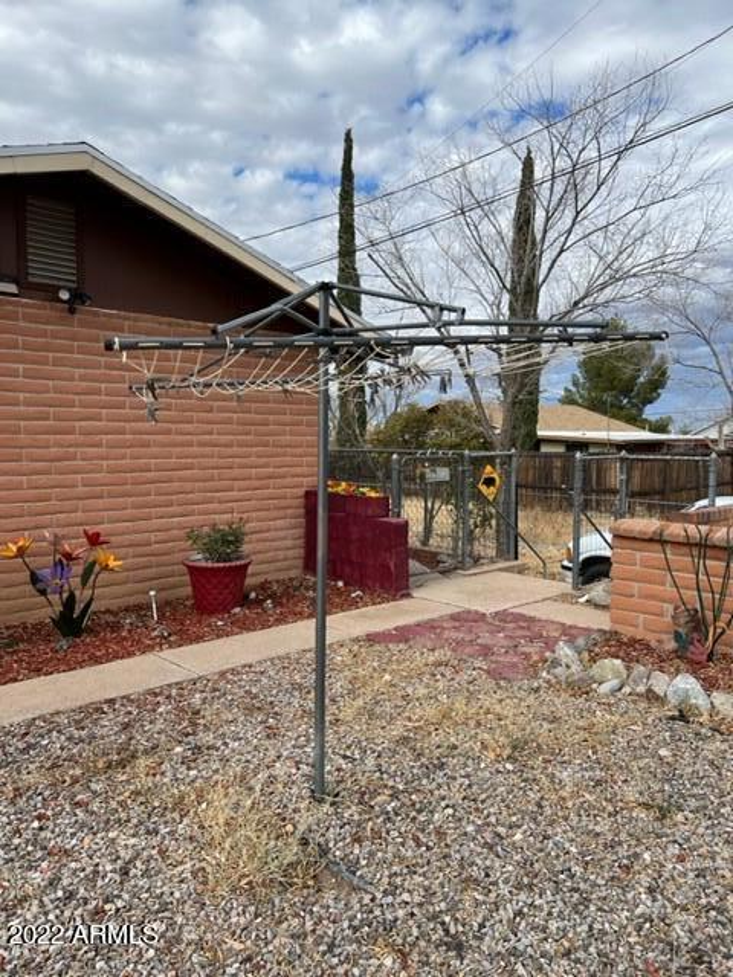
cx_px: 366
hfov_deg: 53.1
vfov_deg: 67.3
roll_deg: +1.0
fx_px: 734
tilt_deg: -3.1
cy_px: 488
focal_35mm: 26
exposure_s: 1/3571
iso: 50
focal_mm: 5.7
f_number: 1.5
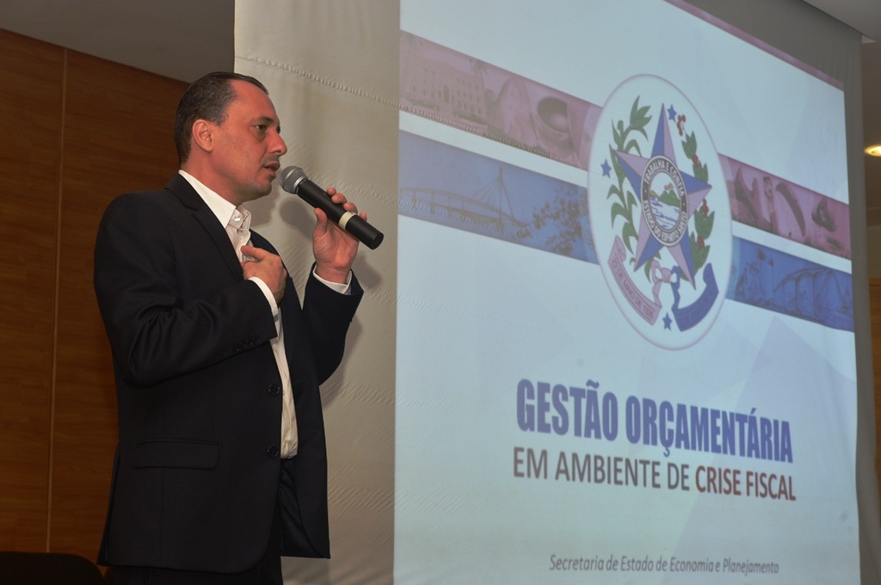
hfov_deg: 27.0
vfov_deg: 18.1
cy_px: 292
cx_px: 440
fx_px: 1833
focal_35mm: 75
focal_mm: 75
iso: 800
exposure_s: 1/60
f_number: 7.1
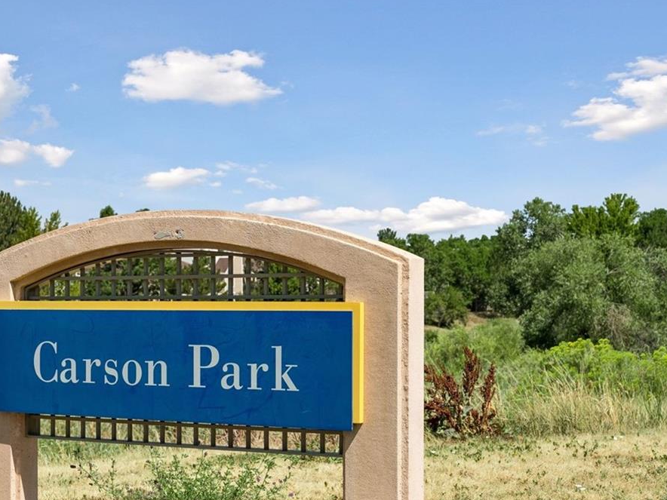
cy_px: 338
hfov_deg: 22.3
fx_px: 1676
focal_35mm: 87
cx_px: 179
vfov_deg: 16.9
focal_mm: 50
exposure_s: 1/1600
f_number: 8
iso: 400
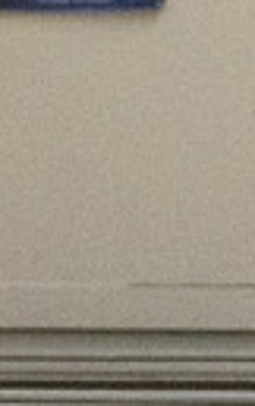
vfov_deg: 3.3
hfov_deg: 2.1
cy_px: 189
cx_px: 721
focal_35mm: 632
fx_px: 7004
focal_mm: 92
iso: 10000
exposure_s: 1/1250
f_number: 4
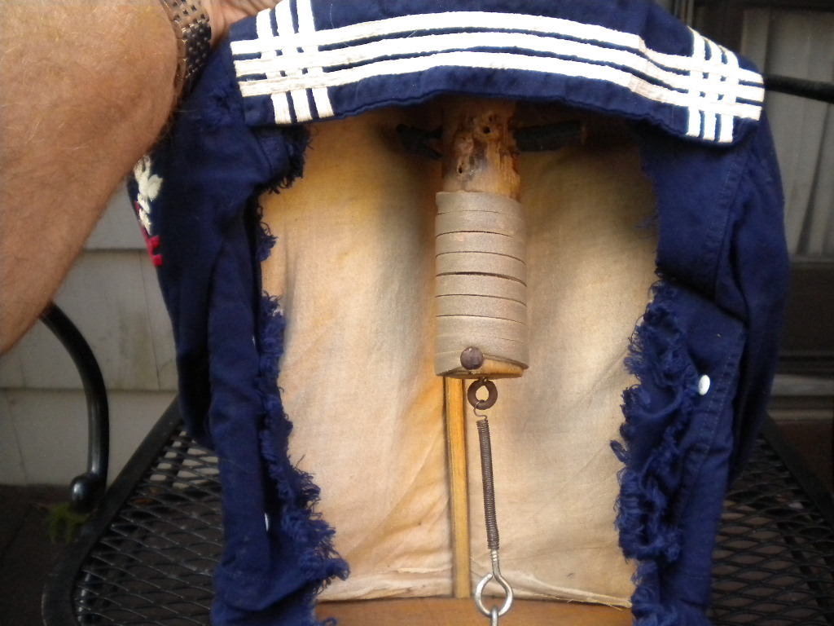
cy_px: 313
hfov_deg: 52.6
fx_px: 843
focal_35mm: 35
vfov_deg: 40.7
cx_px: 417
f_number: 3.1
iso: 400
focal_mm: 6.3
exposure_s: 1/240
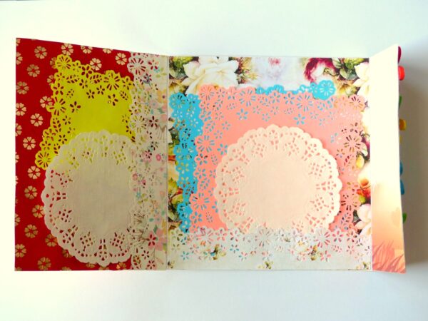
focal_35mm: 66
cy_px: 160
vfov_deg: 22.3
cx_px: 214
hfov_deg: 29.4
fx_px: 816
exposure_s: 1/125
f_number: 2.8
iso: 100
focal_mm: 11.9
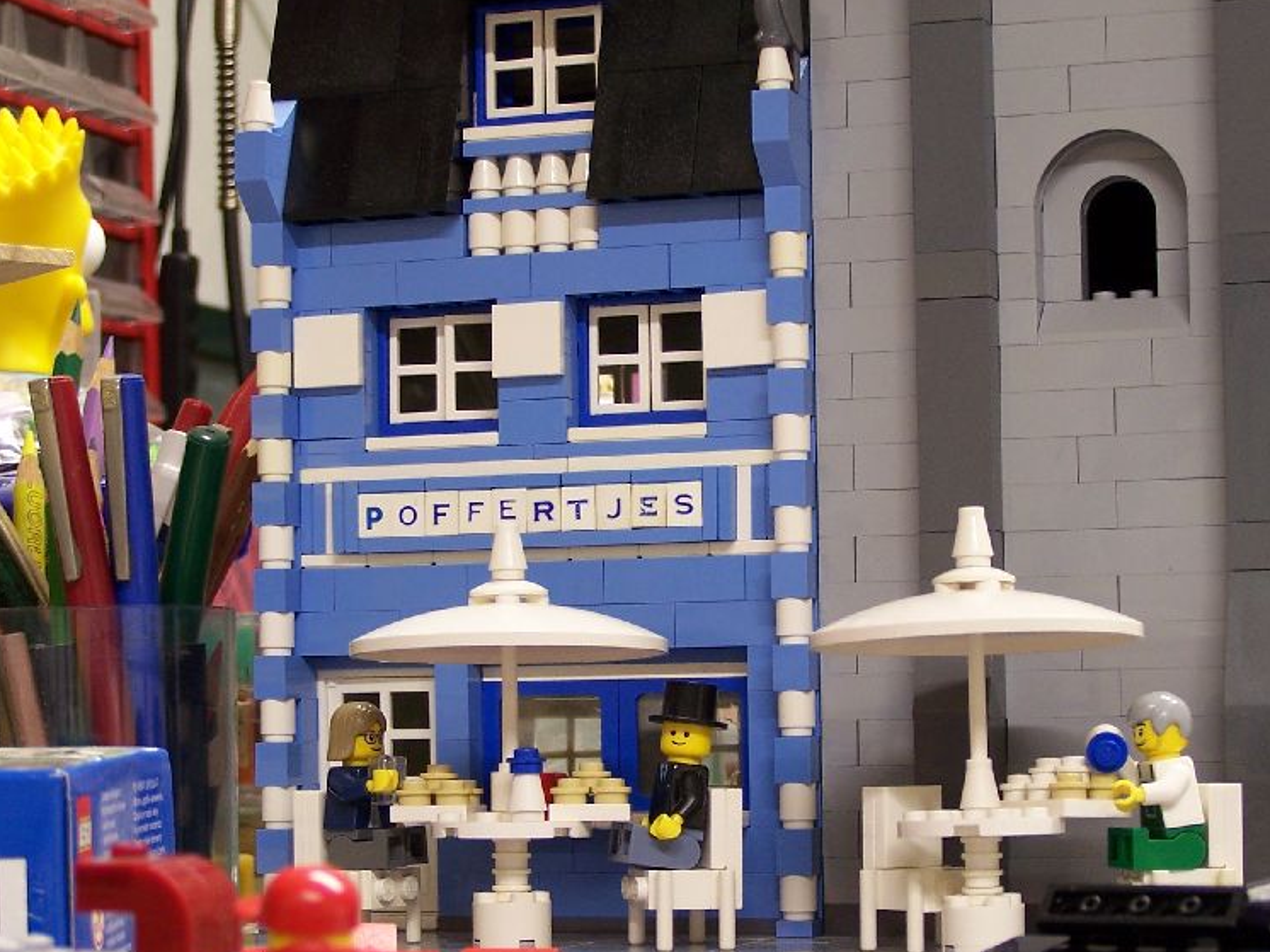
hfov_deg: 21.3
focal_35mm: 92
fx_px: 3374
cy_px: 610
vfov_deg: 16.0
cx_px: 703
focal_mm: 11.1
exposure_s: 1/4
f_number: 3.2
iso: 80
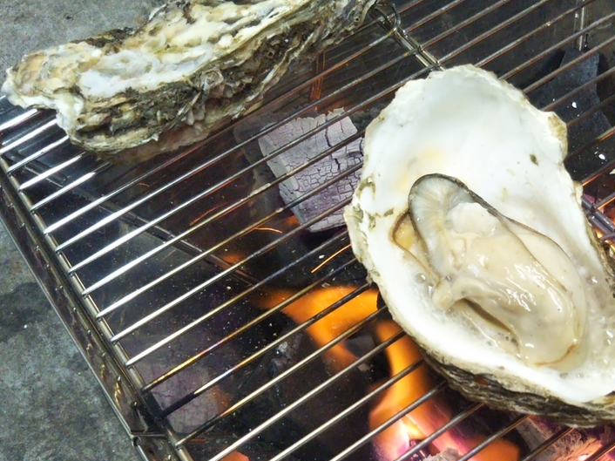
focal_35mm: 51
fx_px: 906
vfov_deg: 28.5
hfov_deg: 36.6
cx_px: 467
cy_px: 281
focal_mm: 4
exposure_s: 1/23
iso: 226
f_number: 2.2
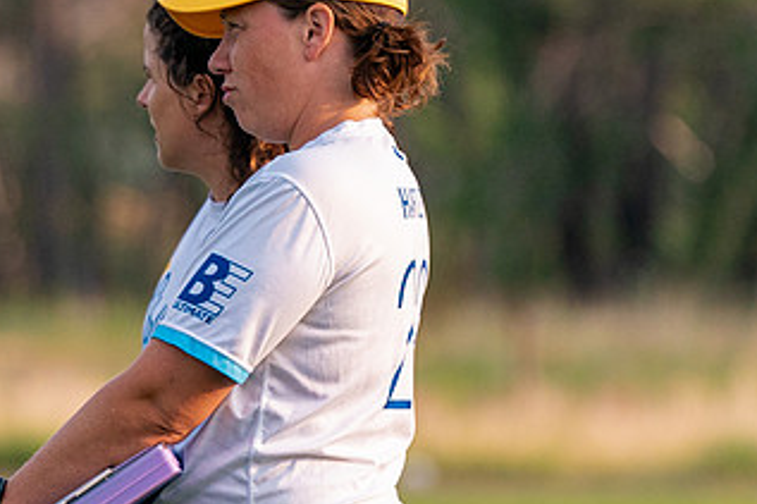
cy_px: 327
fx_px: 13219
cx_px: 214
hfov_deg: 3.3
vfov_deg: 2.2
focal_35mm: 629
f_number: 4
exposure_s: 1/2500
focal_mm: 200
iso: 640
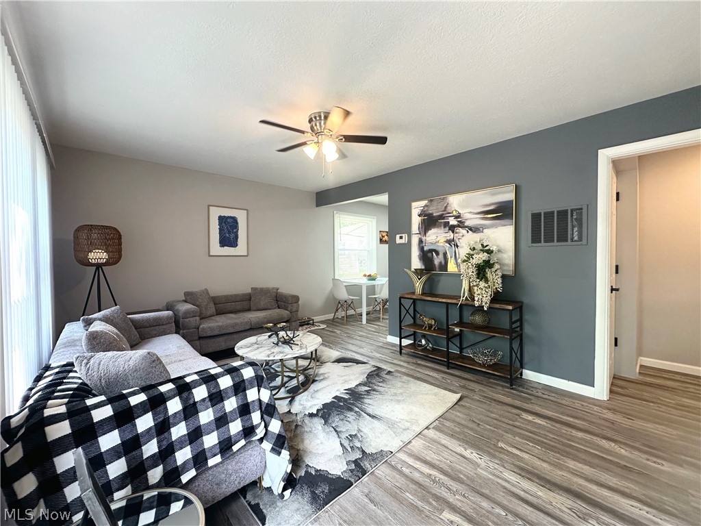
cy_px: 263
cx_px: 350
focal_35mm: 14
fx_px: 284
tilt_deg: -0.1
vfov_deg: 85.7
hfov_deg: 102.1
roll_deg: +0.4
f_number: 2.2
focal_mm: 2.22
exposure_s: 1/120
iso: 200
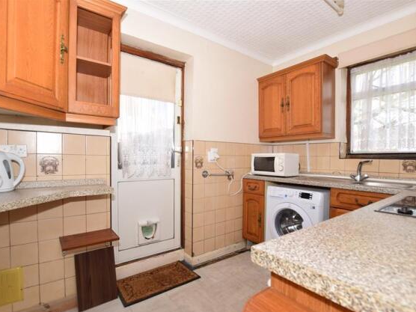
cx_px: 206
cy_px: 163
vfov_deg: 74.7
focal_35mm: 17
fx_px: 204
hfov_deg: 91.0
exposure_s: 1/80
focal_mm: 10
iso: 250
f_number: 7.1
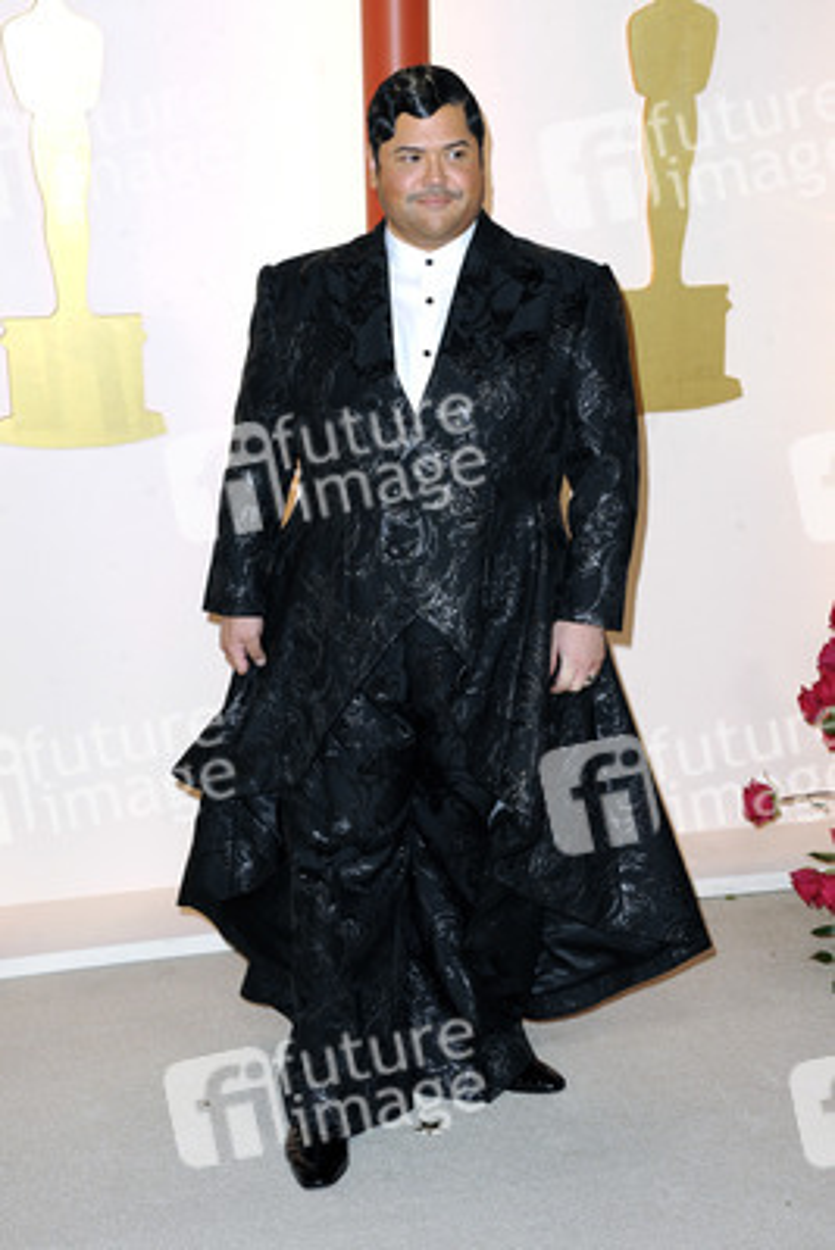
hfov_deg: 21.9
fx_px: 2155
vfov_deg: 32.4
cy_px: 625
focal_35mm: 62
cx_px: 418
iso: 1600
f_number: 6.3
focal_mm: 62
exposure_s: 1/200
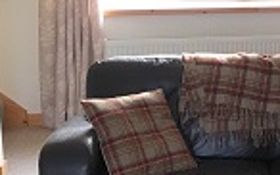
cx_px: 393
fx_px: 801
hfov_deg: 18.1
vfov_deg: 12.4
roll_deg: -0.7
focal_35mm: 105
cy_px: 47
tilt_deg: -9.8
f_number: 2.2
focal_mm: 4.15
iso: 32
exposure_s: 1/33
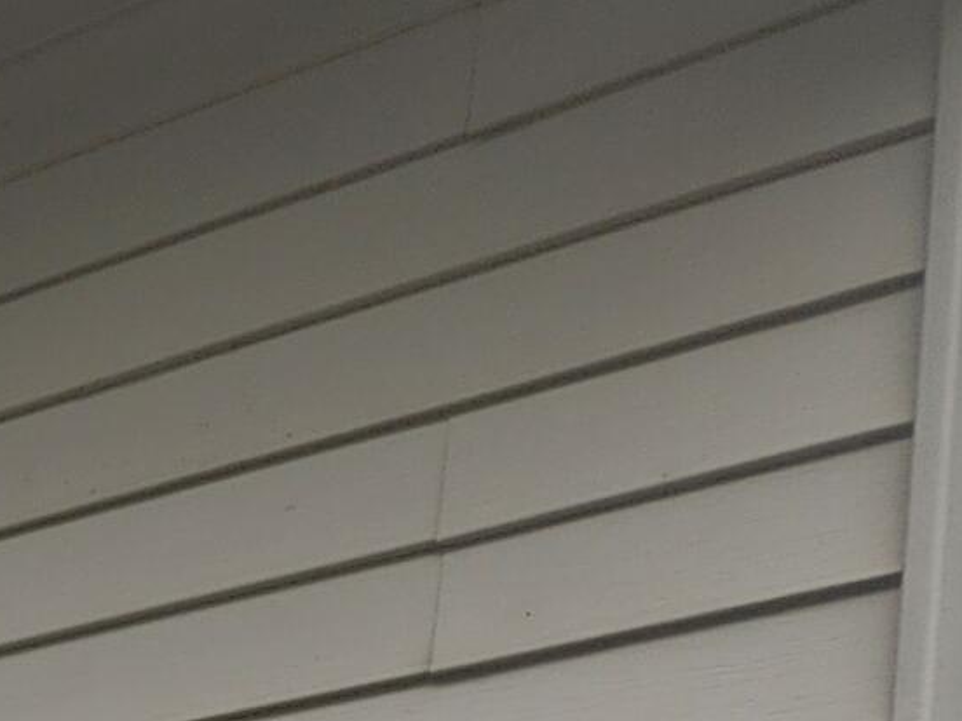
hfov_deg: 12.8
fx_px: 3474
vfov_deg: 10.2
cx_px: -1229
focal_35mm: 125
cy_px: 1789
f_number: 1.8
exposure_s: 1/180
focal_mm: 6.4
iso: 40
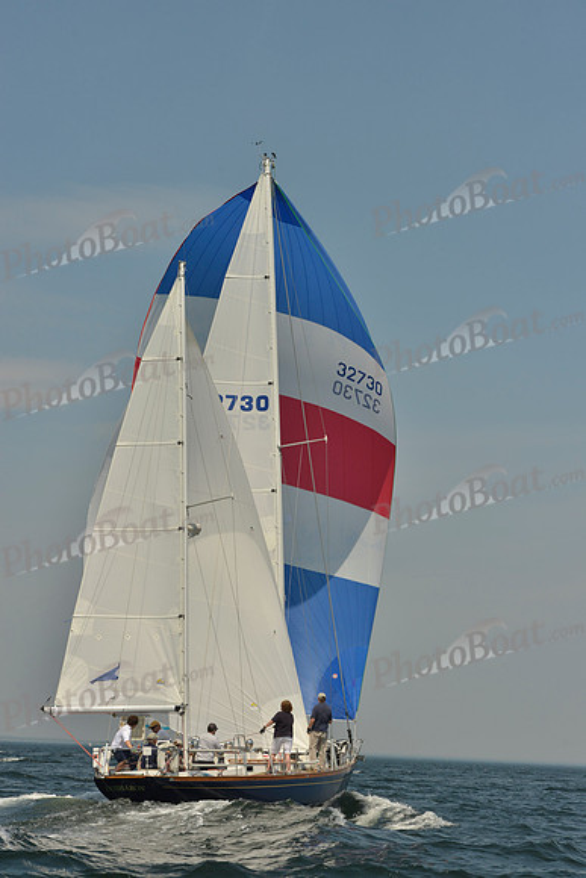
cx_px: 293
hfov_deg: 14.9
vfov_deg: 22.1
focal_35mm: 92
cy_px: 439
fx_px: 2245
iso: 200
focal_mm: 92
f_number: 10
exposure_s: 1/1250
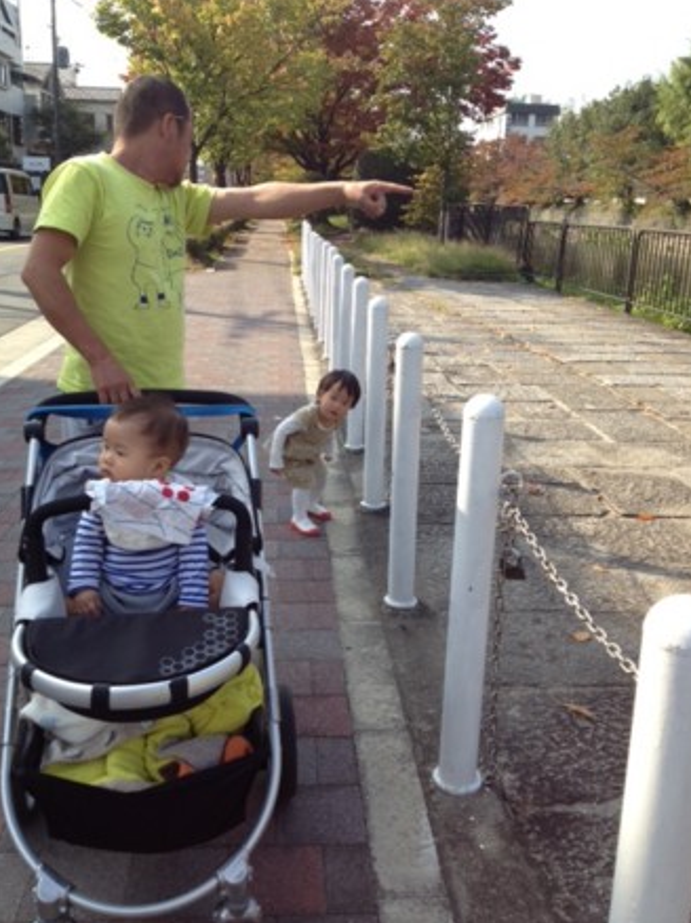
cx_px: 346
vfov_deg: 51.4
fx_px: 959
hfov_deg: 39.6
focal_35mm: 36
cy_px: 464
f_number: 2.4
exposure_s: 1/642
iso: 50
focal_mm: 4.28
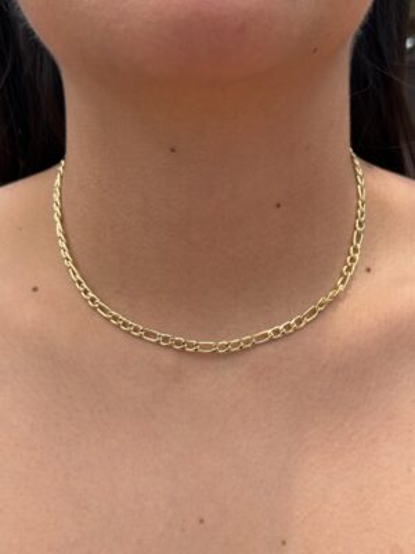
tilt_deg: -3.6
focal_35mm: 48
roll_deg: -0.7
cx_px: 208
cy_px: 277
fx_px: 767
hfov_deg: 30.3
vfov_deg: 39.7
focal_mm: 6.76
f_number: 1.78
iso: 64
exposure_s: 1/1754
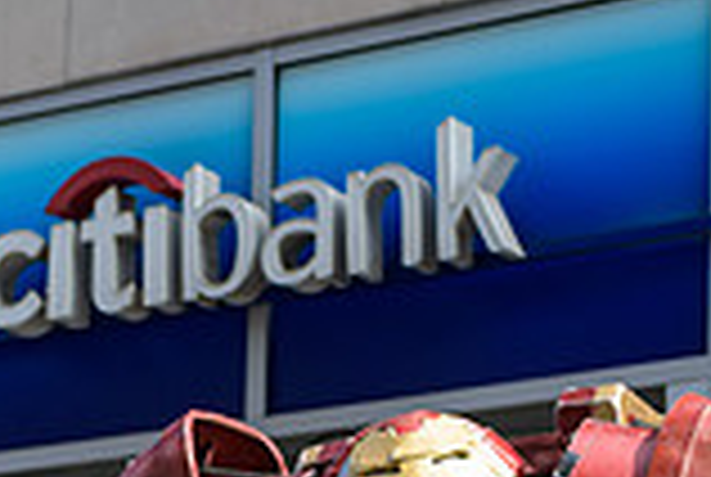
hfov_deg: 12.4
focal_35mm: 165
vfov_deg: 8.1
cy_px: 781
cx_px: 234
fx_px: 3265
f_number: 3.2
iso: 200
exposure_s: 1/1250
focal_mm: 45
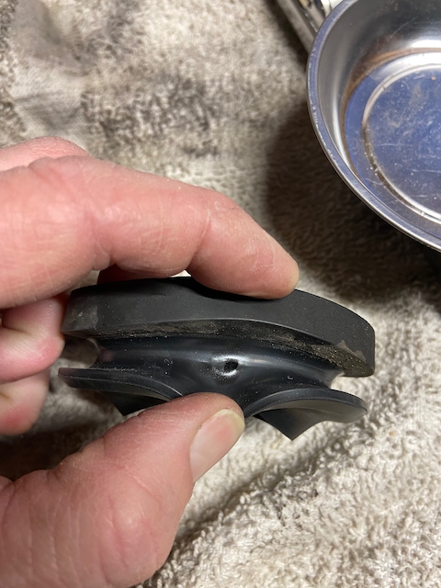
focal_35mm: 26
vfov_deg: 67.3
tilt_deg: -71.0
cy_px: 294
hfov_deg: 53.1
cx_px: 220
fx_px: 442
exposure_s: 1/60
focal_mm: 4.25
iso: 200
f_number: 1.8
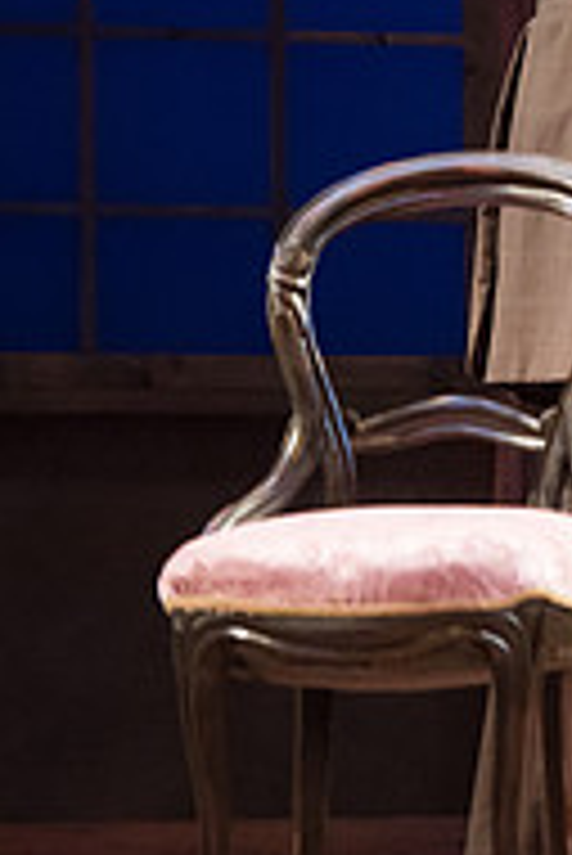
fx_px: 10158
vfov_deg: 4.8
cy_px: 119
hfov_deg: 3.2
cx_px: 1302
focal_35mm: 427
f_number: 3.2
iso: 3200
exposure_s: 1/400
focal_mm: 140
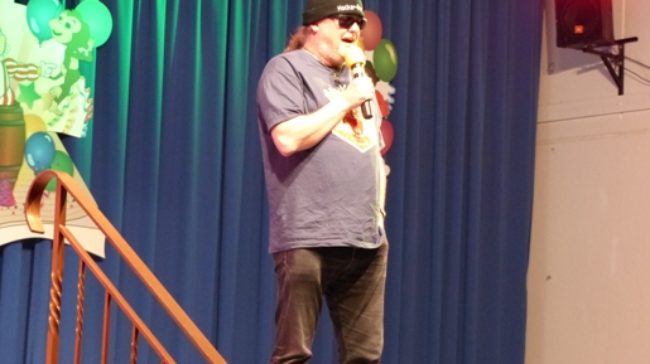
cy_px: 214
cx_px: 326
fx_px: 1878
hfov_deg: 19.6
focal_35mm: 109
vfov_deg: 11.1
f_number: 2.8
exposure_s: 1/40
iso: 800
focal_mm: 17.8
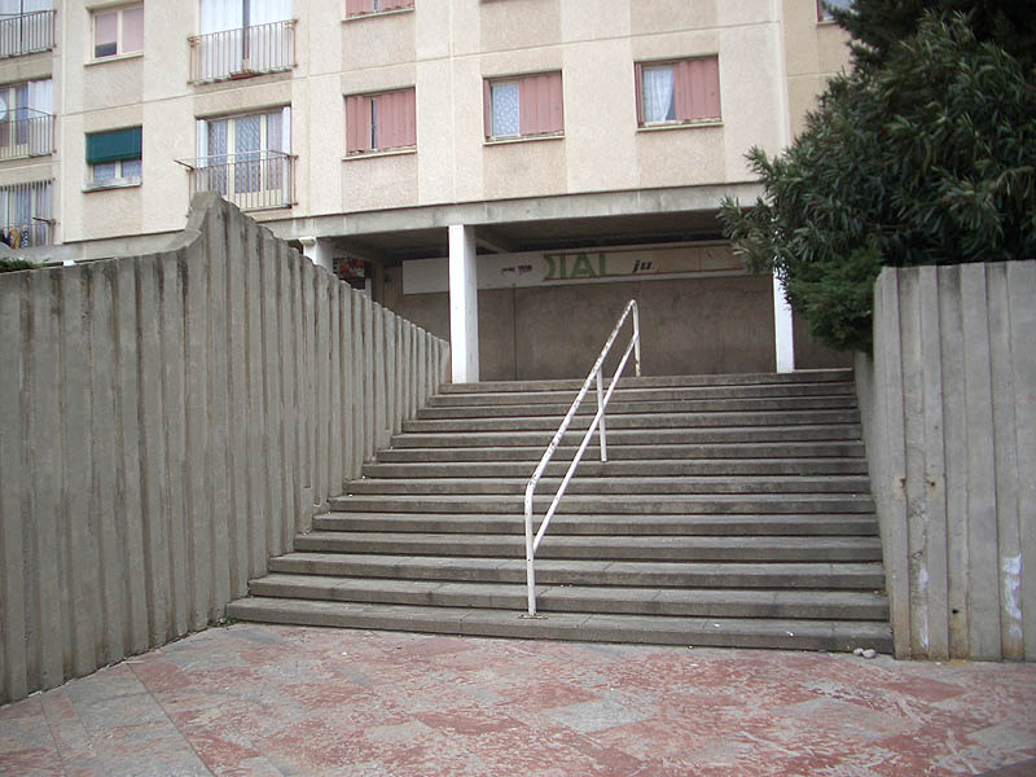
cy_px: 388
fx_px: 1047
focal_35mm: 35
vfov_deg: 40.7
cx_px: 518
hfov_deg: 52.6
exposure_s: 1/400
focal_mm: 5.8
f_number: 2.6
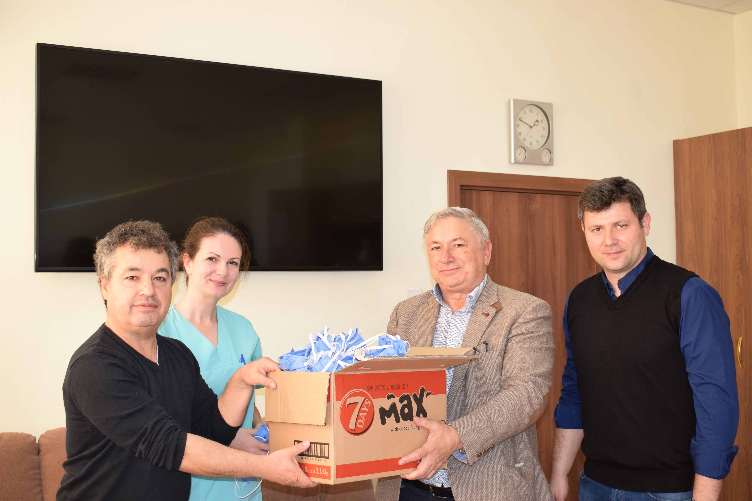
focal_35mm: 44
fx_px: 909
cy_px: 250
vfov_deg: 30.8
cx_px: 376
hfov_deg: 45.0
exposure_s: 1/125
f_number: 5.6
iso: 500
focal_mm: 29
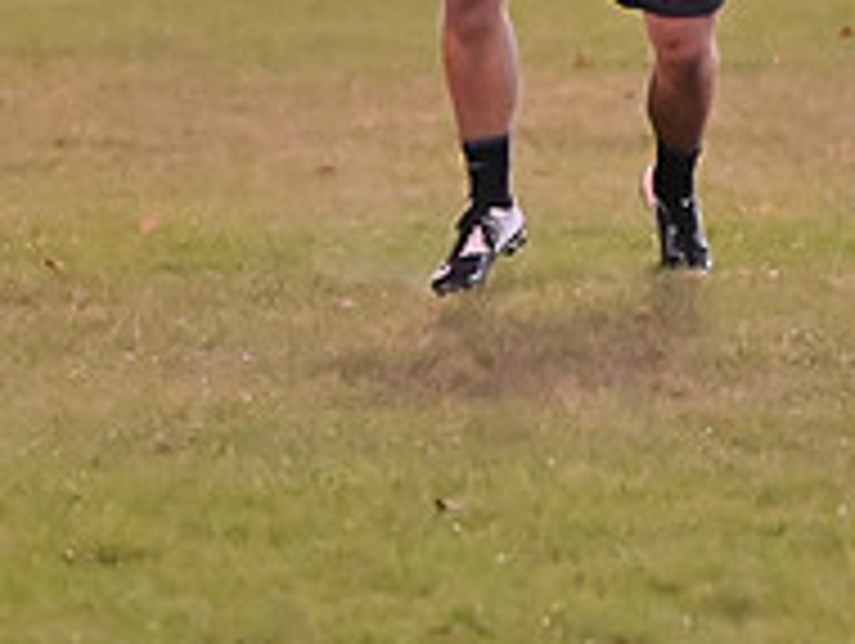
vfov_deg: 2.5
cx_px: 684
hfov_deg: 3.3
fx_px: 14641
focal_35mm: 592
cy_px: -146
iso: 6400
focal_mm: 135
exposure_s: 1/400
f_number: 4
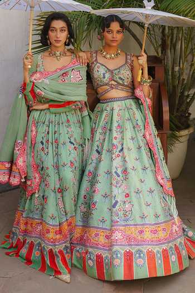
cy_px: 146
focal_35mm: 35
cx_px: 98
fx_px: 284
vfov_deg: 54.4
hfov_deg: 37.9
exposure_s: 1/800
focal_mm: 35
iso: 200
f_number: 2.5
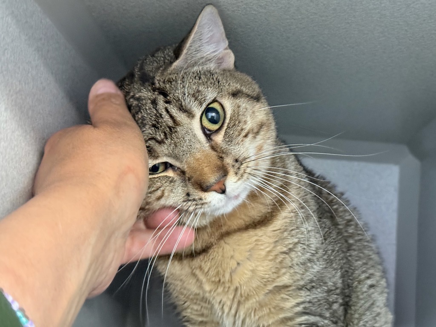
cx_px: 218
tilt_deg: +9.6
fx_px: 605
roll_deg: -5.4
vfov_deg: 30.3
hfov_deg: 39.7
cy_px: 164
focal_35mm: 48
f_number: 1.78
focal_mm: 6.76
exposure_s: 1/24
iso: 640
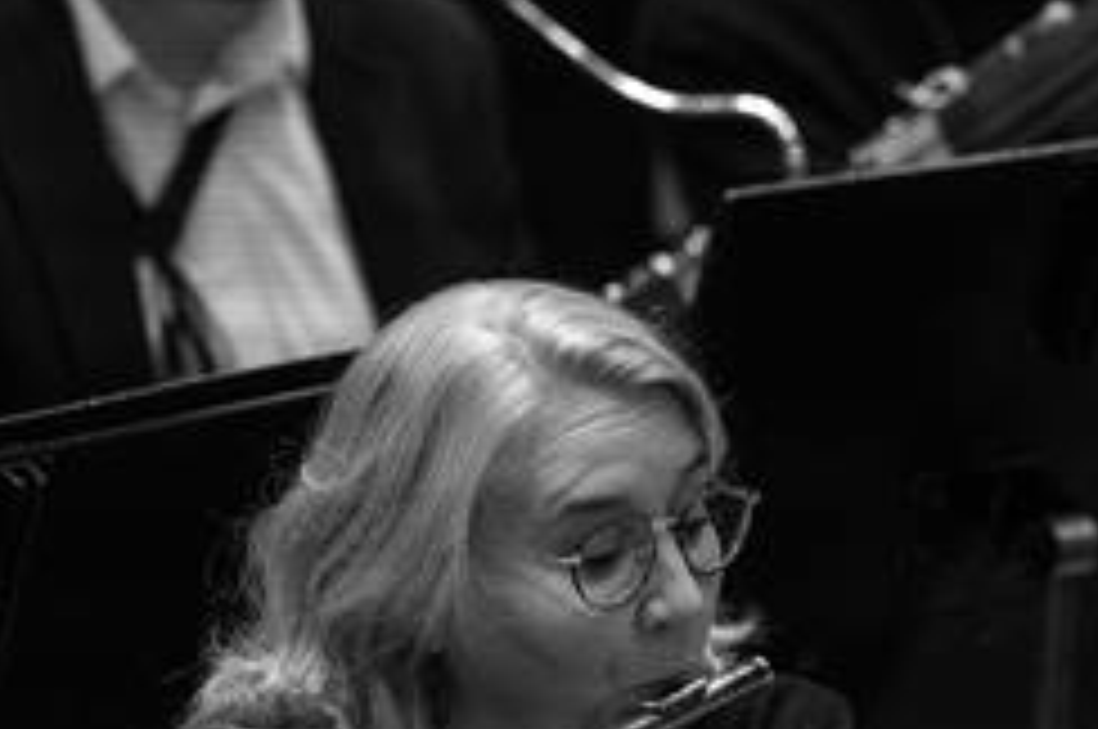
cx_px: 990
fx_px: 27017
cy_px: 614
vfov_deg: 1.5
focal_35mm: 887
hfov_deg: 2.3
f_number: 2.8
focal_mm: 300
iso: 2500
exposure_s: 1/800
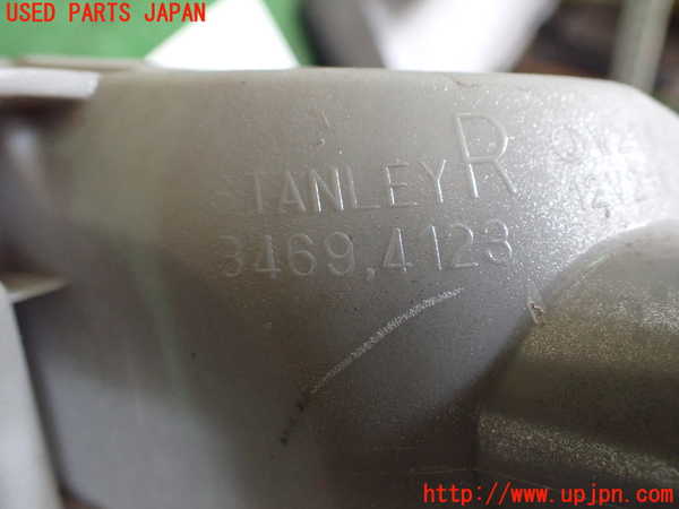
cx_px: 340
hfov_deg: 60.0
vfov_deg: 46.8
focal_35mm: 30
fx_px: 588
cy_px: 254
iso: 800
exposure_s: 1/50
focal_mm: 5.4
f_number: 2.3
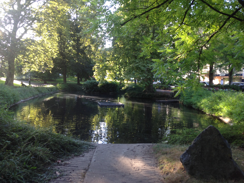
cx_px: 122
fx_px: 233
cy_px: 92
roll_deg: -0.5
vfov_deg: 42.9
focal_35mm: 33
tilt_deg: -5.8
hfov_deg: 55.4
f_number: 2.4
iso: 50
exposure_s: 1/60
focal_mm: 4.12
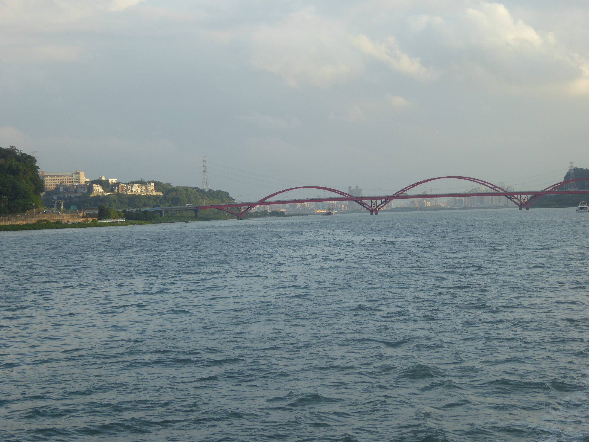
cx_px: 294
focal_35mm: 79
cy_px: 221
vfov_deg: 18.7
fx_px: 1344
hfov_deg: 24.7
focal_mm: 13.2
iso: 100
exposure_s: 1/200
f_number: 4.6
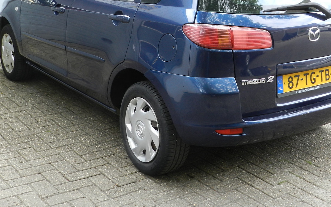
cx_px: 191
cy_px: 49
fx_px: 478
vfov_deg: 24.1
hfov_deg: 38.1
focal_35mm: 53
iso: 160
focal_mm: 6.7
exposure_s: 1/80
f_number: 4
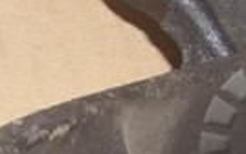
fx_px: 1490
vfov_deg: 5.7
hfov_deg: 9.4
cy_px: 387
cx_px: 42
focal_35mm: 222
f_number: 2.6
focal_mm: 5.8
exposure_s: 1/60
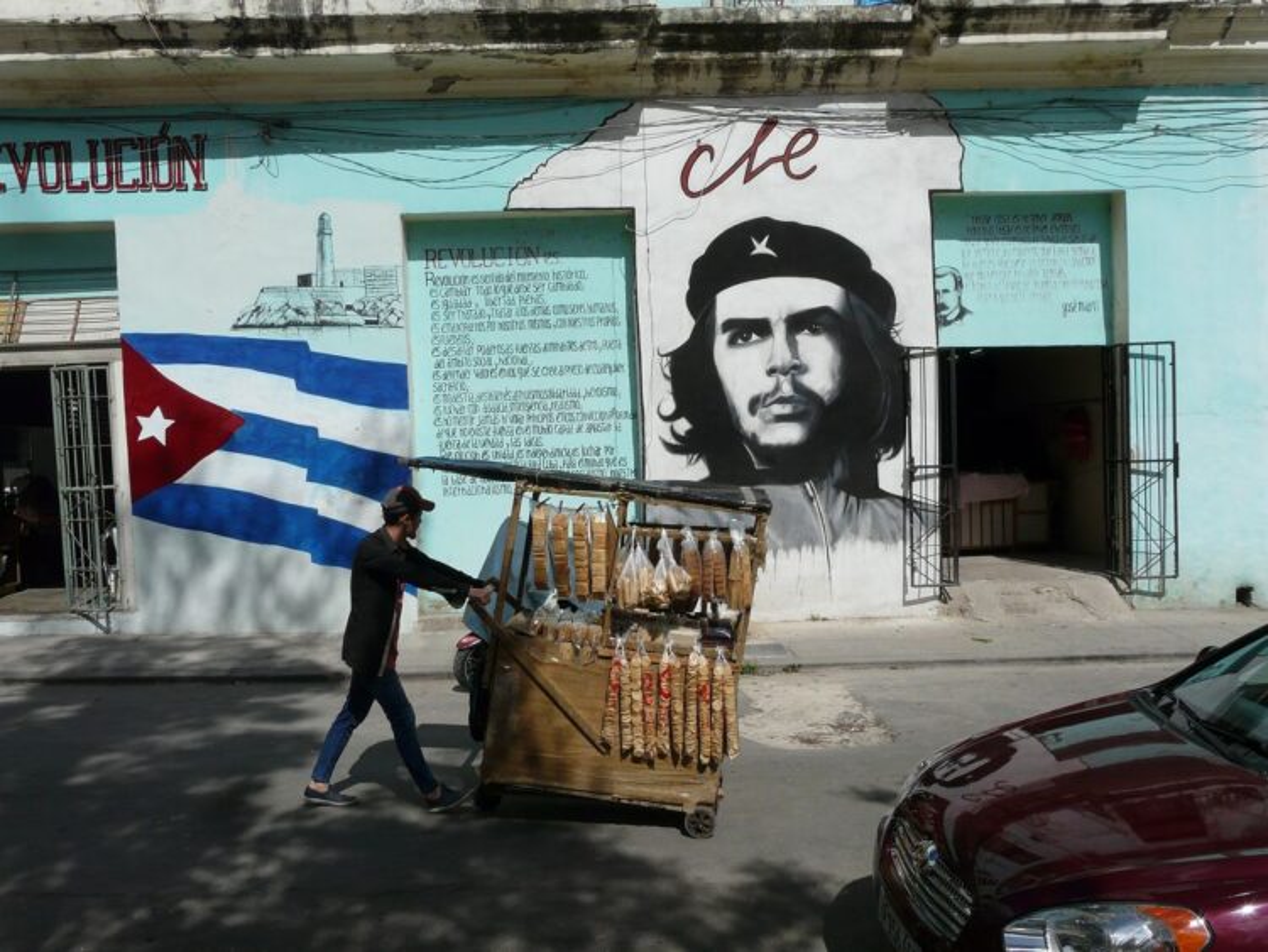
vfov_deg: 49.8
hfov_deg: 63.4
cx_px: 634
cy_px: 476
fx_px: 1026
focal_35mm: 28
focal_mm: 4.6
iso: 100
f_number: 5
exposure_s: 1/1300
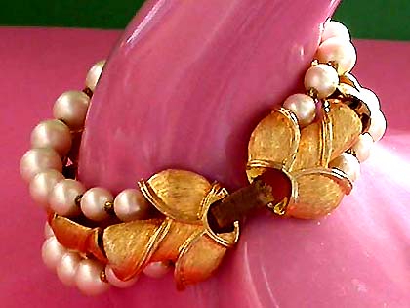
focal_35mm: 38
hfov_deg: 49.0
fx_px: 450
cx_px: 205
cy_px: 154
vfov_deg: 37.7
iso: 100
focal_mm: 7.85
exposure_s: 1/20.2
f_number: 2.6
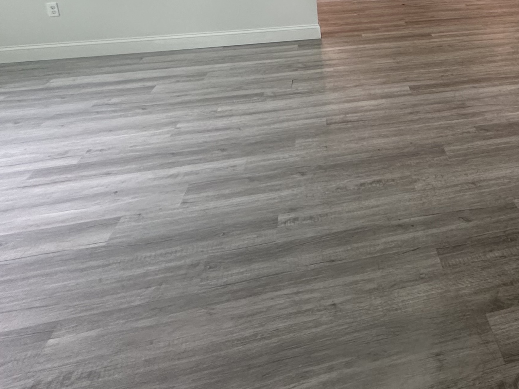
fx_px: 495
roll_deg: +0.6
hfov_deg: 49.8
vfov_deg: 38.6
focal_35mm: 33
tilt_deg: -12.0
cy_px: 10
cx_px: 459
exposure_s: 1/60
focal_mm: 2.22
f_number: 2.2
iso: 250
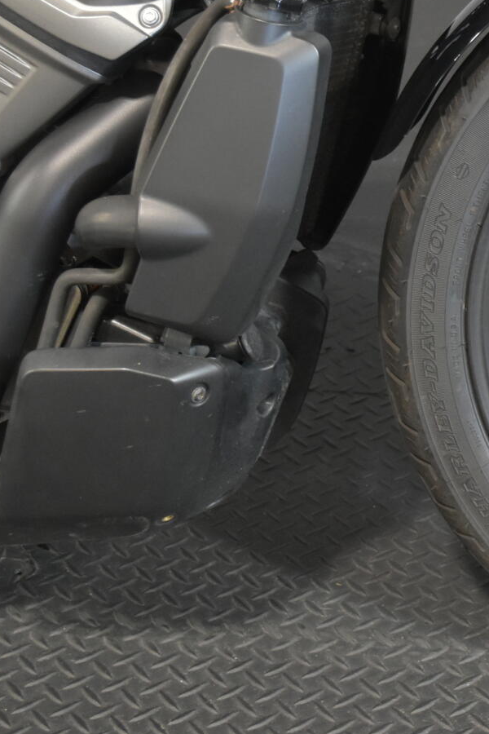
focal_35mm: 80
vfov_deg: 25.2
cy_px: 219
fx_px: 1630
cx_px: 614
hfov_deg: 16.3
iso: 1600
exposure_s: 1/20
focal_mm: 24
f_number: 4
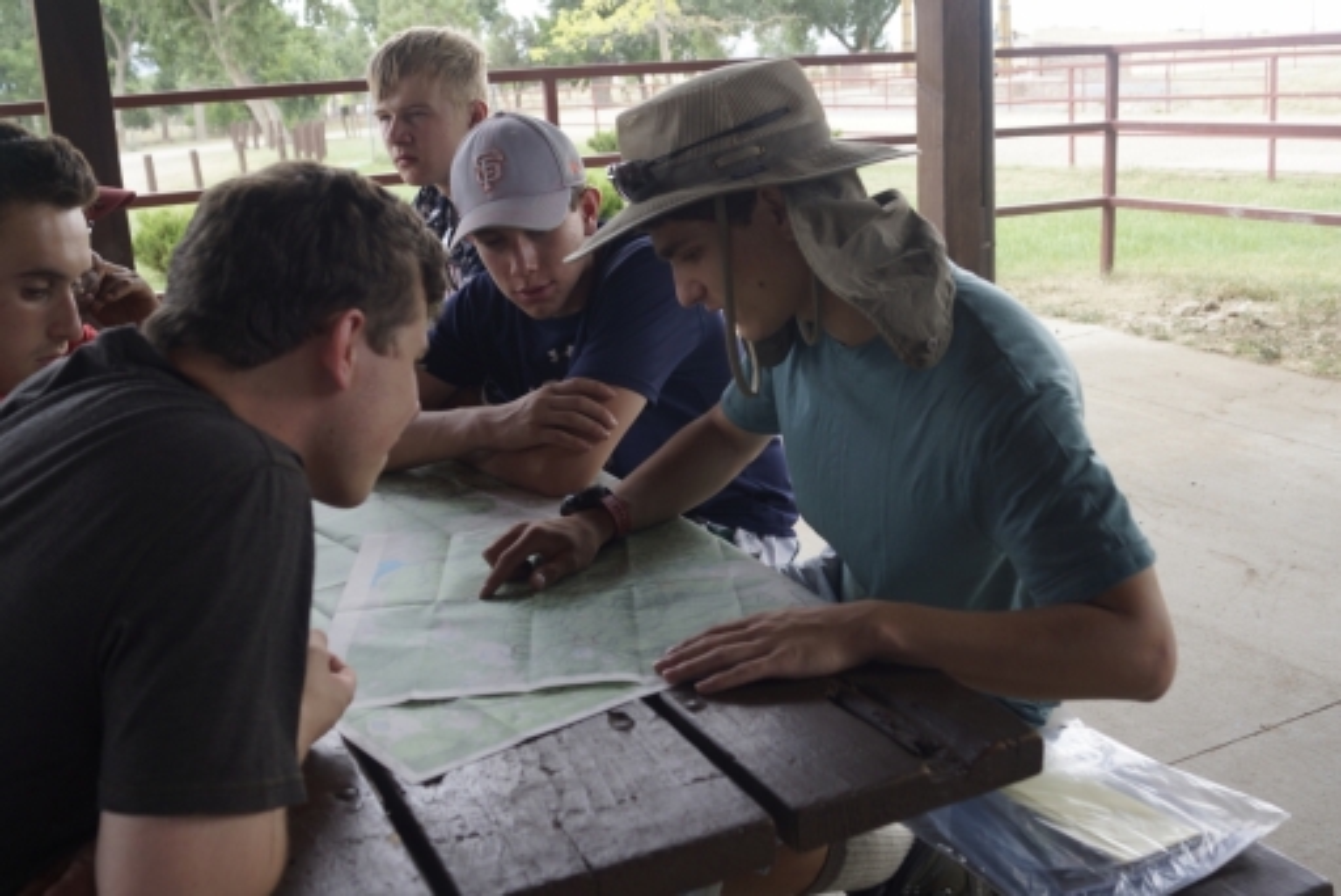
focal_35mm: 38
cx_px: 670
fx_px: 1416
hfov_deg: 50.7
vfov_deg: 35.1
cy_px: 448
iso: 100
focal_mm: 18
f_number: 4.5
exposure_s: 1/80
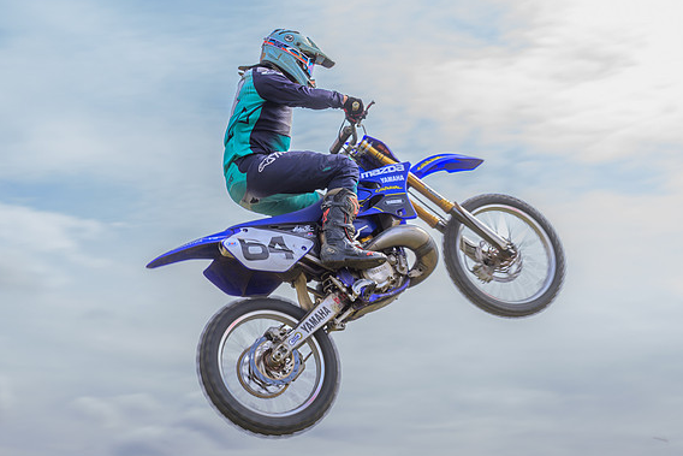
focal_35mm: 56
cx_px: 287
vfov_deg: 24.2
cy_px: 207
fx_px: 1063
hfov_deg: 35.6
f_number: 4
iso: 50
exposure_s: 1/250
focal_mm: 32
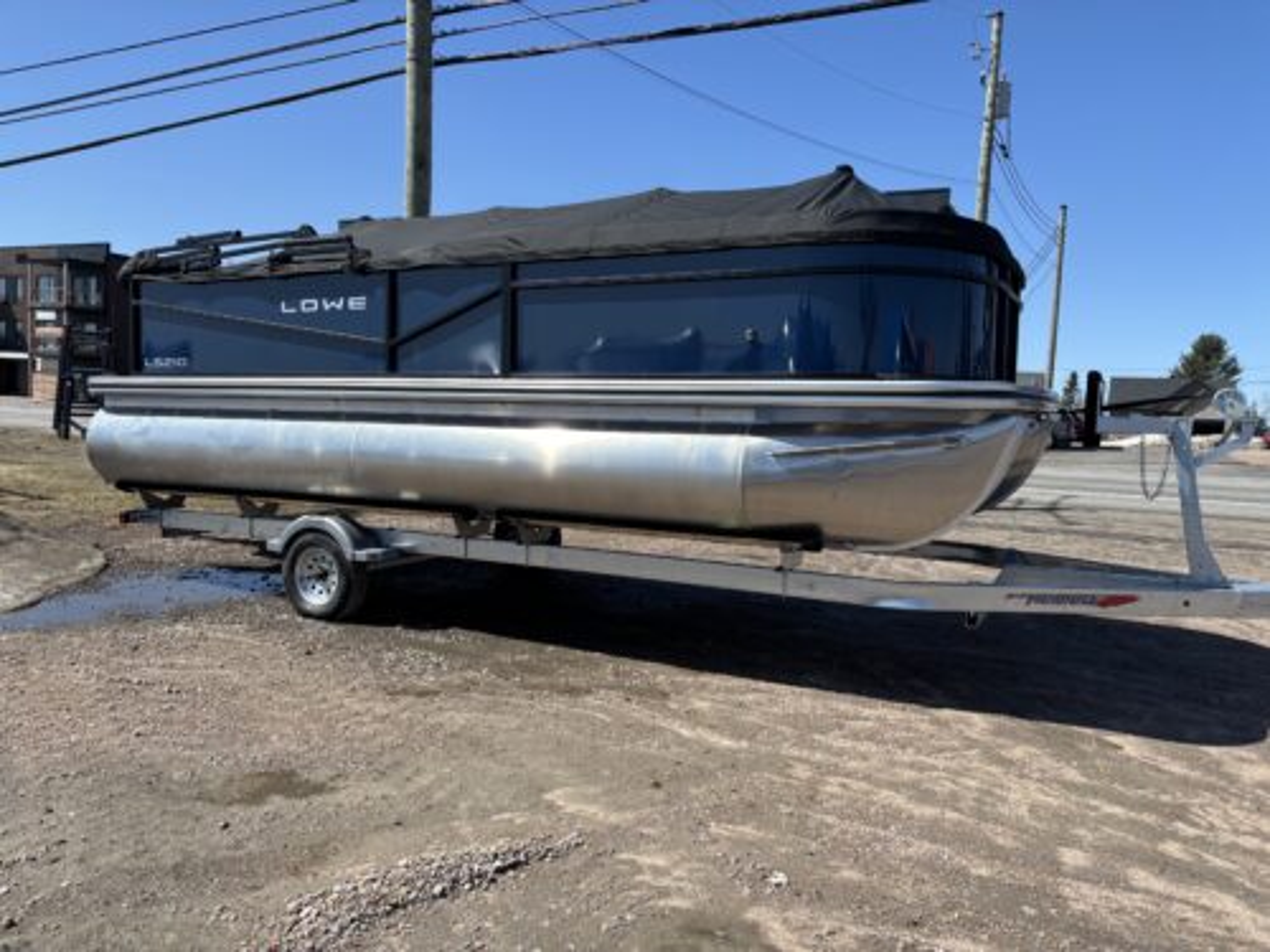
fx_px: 954
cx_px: 635
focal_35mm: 26
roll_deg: -3.7
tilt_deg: -4.9
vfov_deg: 53.1
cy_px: 476
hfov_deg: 67.3
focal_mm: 5.96
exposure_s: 1/3311
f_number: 1.6
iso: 50
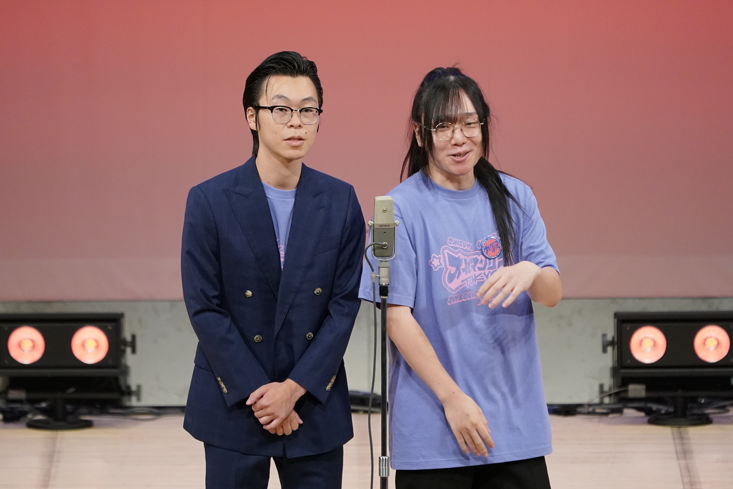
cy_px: 244
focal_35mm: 600
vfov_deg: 2.3
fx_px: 12216
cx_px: 366
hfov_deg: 3.4
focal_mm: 400
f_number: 5.6
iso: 5000
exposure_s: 1/250
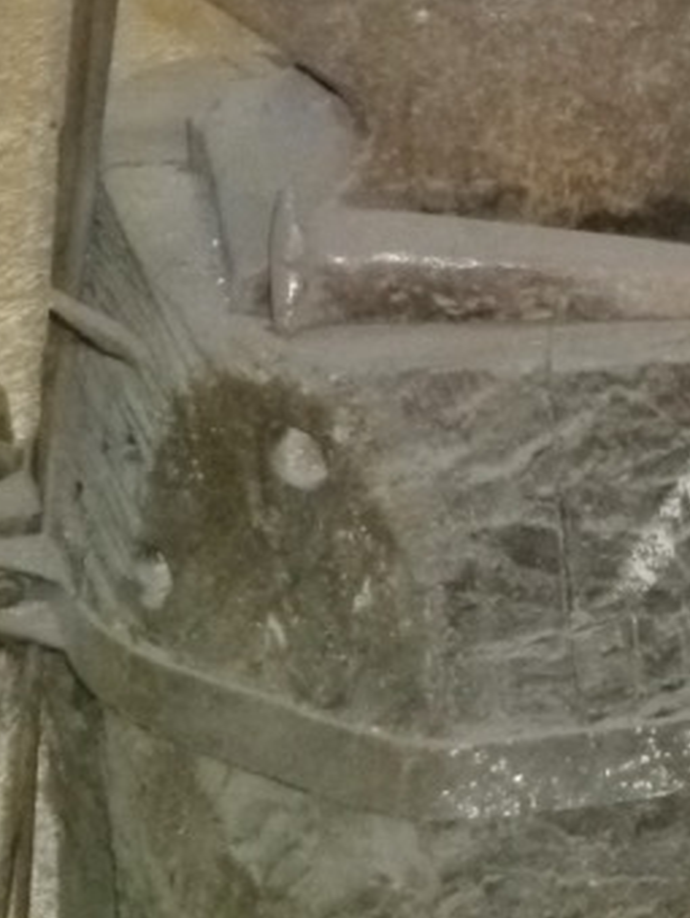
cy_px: 390
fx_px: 2626
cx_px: 1017
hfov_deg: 14.1
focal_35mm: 99
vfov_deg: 19.8
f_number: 3.3
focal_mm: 5
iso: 800
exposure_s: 1/30
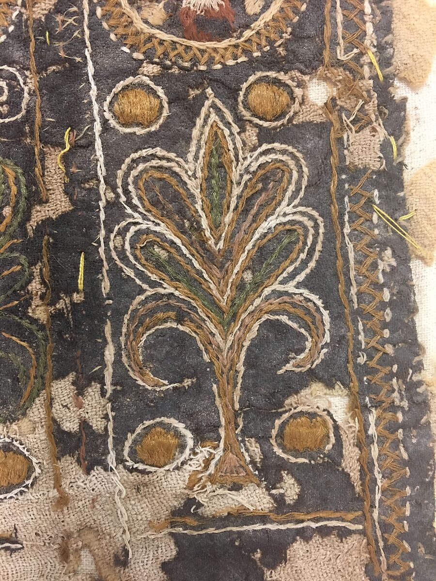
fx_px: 487
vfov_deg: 61.7
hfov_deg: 48.2
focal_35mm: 29
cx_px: 218
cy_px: 290
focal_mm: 4.15
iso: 125
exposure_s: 1/30
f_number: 2.2
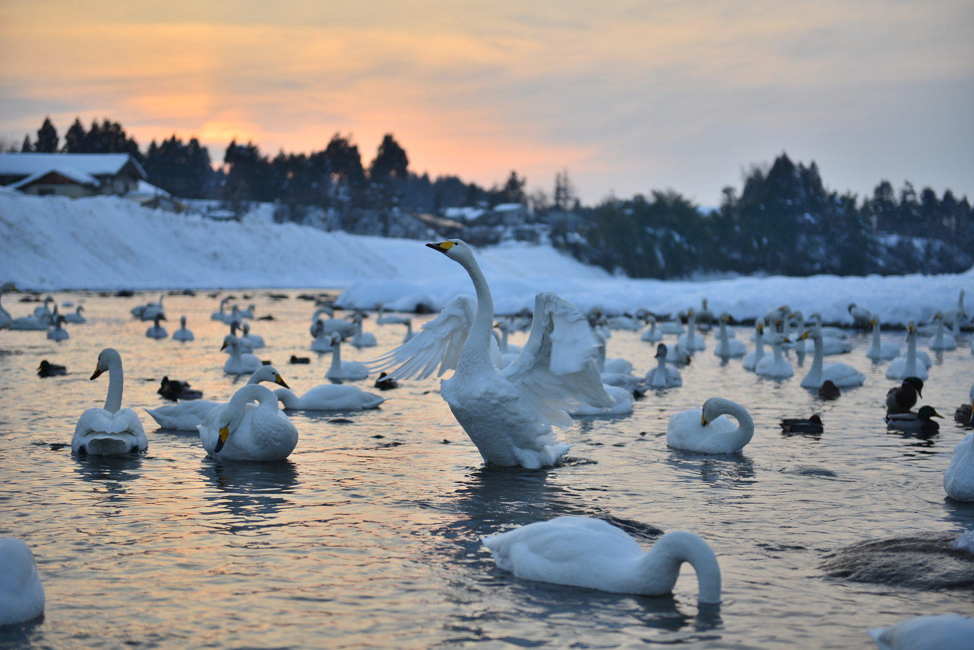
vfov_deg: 19.5
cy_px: 325
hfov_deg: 28.8
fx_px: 1894
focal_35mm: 70
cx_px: 487
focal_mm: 70
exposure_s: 1/400
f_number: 2.8
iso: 100
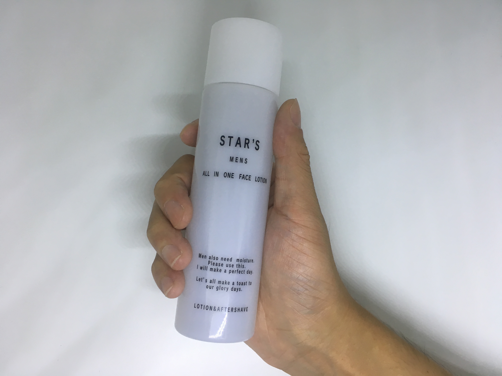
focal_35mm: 29
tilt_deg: -80.9
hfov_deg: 61.7
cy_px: 188
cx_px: 251
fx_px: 421
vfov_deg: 48.2
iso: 25
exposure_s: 1/30
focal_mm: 4.15
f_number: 2.2
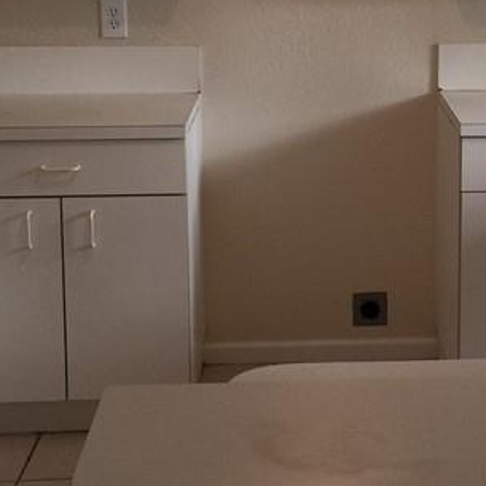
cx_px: 435
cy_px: 134
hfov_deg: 19.8
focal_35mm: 86
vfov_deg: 20.1
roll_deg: -0.9
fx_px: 1366
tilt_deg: -9.5
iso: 32
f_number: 2.2
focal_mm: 4.15
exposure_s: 1/30
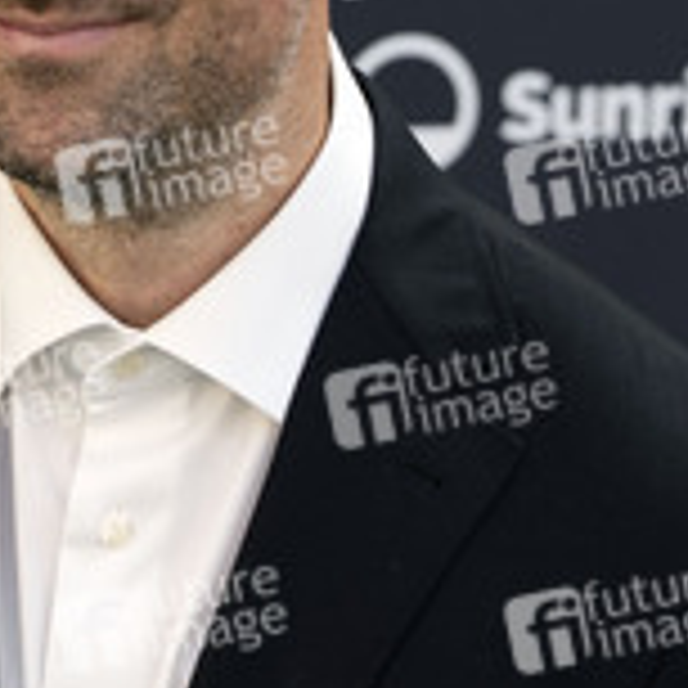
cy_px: 1
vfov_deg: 3.1
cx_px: -35
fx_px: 12862
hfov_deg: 3.1
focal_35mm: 572
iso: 800
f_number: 6.3
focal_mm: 200
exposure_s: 1/640
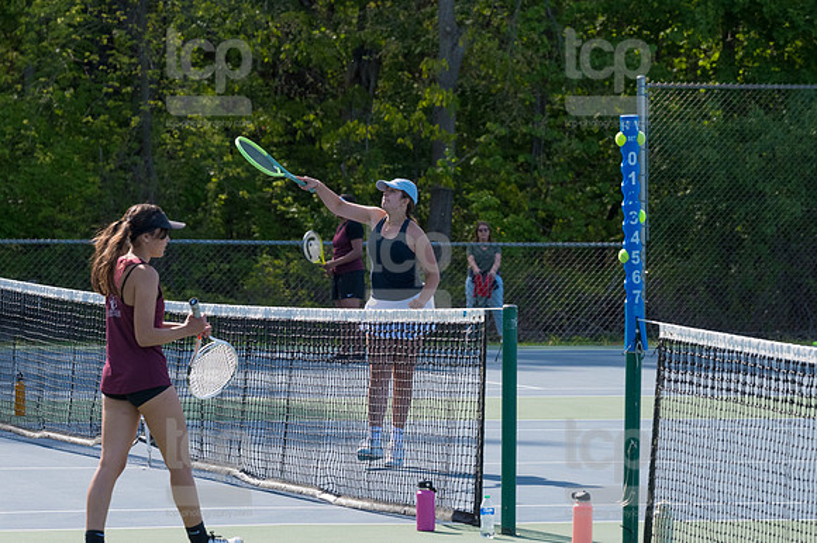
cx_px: 408
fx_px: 4922
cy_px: 272
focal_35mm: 217
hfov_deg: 9.5
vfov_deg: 6.3
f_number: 5.6
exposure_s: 1/2000
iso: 1000
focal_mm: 145
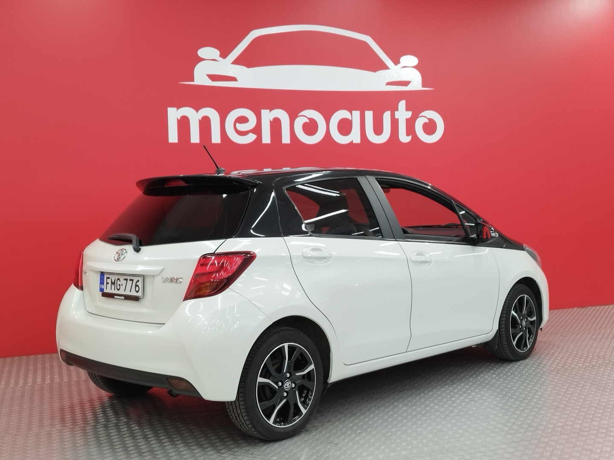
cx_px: 307
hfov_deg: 69.4
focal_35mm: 25
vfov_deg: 54.9
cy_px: 230
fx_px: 443
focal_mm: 5.95
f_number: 1.89
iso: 160
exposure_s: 1/50
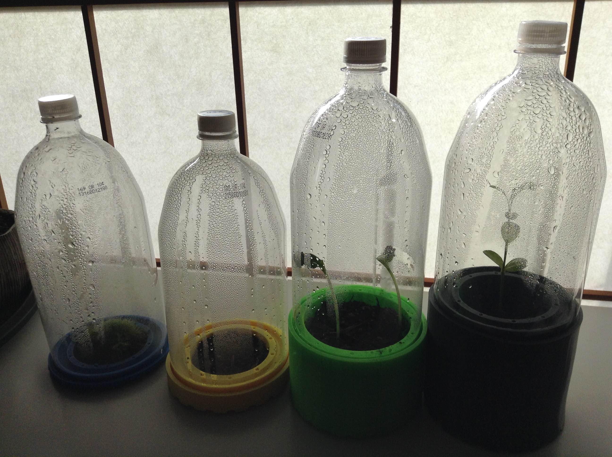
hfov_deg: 55.4
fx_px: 583
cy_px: 228
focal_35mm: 33
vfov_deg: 42.8
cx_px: 306
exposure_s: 1/302
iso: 25
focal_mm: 3.3
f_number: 2.4
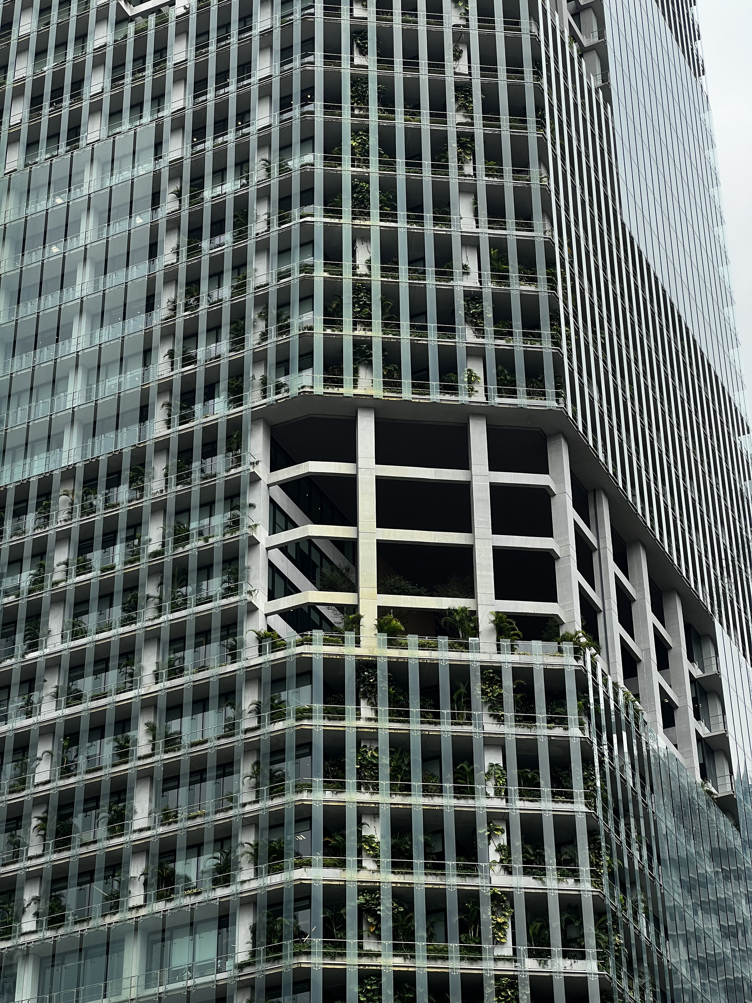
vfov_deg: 25.3
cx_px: 376
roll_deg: +0.5
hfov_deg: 19.1
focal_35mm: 77
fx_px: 2230
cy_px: 502
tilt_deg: +34.0
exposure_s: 1/247
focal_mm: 9
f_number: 2.8
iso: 32
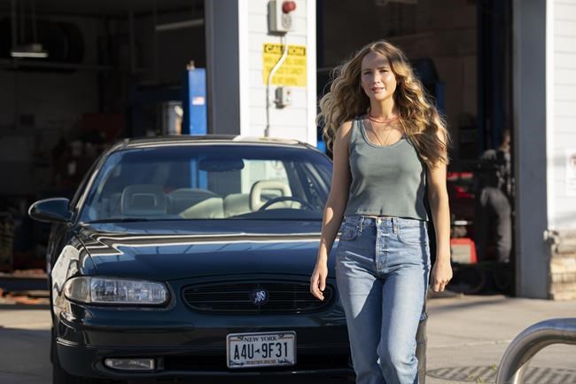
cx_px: 288
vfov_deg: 11.6
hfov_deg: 17.4
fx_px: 1887
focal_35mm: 118
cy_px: 192
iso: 200
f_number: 5
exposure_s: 1/500
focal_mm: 118
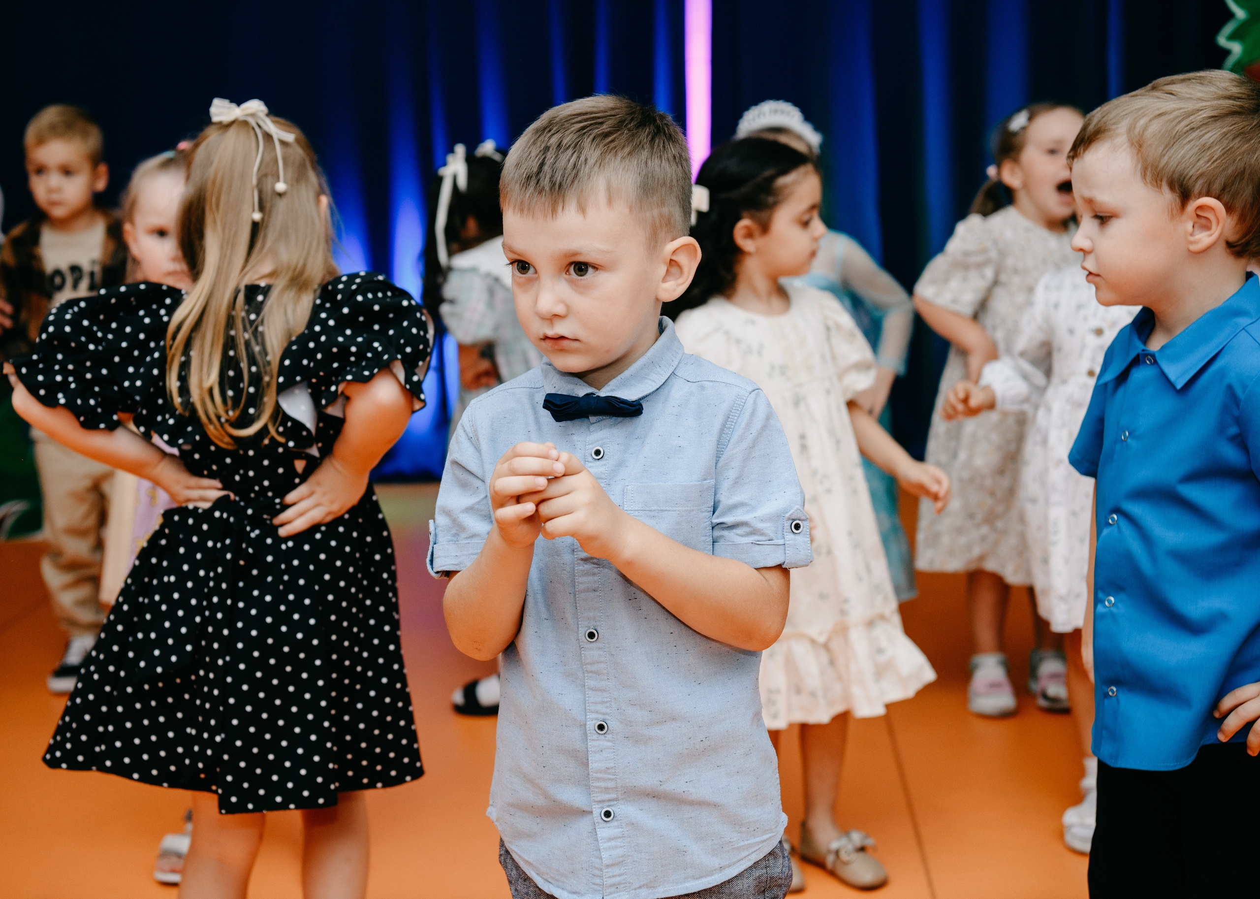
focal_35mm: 55
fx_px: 1977
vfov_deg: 25.6
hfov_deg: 35.3
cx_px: 576
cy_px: 443
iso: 250
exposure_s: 1/160
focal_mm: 52
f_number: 4
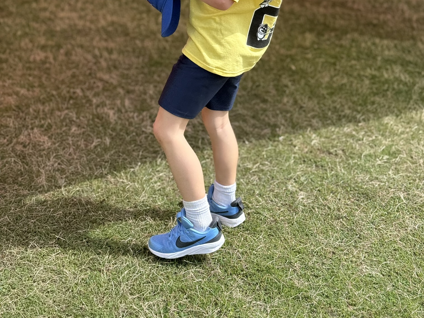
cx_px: 215
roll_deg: -4.5
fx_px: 796
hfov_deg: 29.8
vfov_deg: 22.2
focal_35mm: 65
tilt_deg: -15.8
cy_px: 51
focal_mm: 6.76
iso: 80
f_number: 1.78
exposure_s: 1/4878
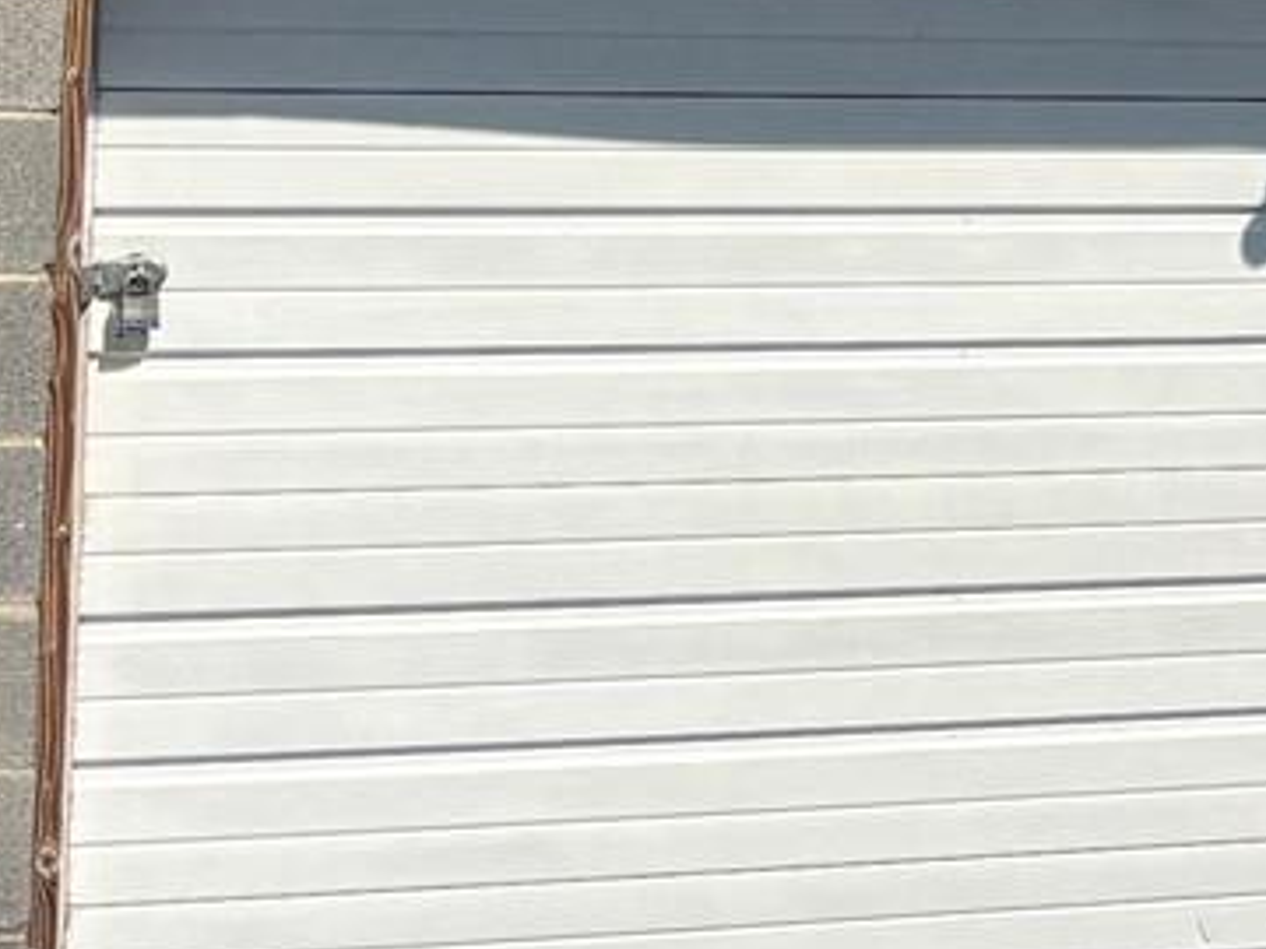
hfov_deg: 12.6
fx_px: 5413
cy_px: -158
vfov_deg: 9.9
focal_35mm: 148
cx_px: 1969
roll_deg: -1.5
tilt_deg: +4.6
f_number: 1.6
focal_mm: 5.96
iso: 50
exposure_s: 1/6329
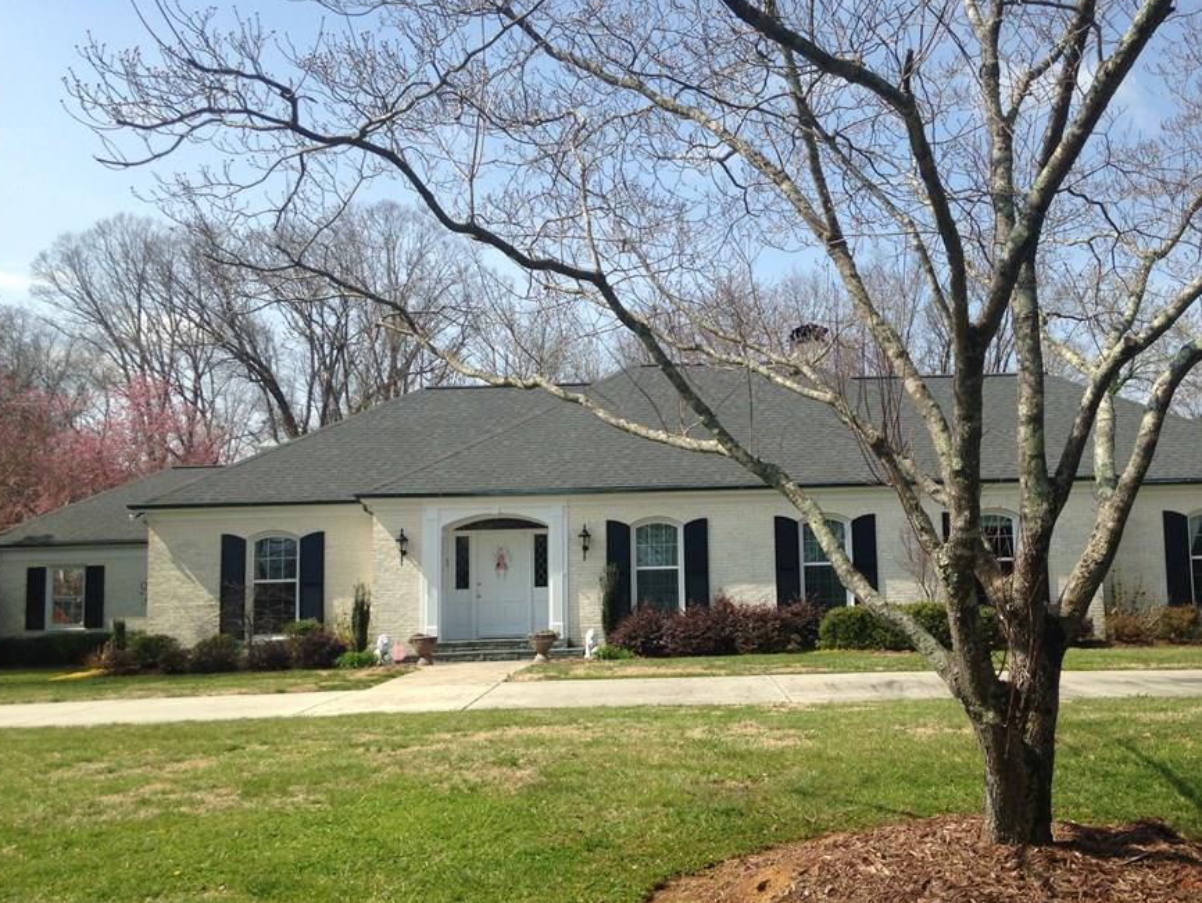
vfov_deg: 36.8
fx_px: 1355
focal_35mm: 39
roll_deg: +0.9
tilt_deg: +5.0
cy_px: 483
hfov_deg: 47.7
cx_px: 693
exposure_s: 1/1323
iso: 50
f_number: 2.4
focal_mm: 4.12
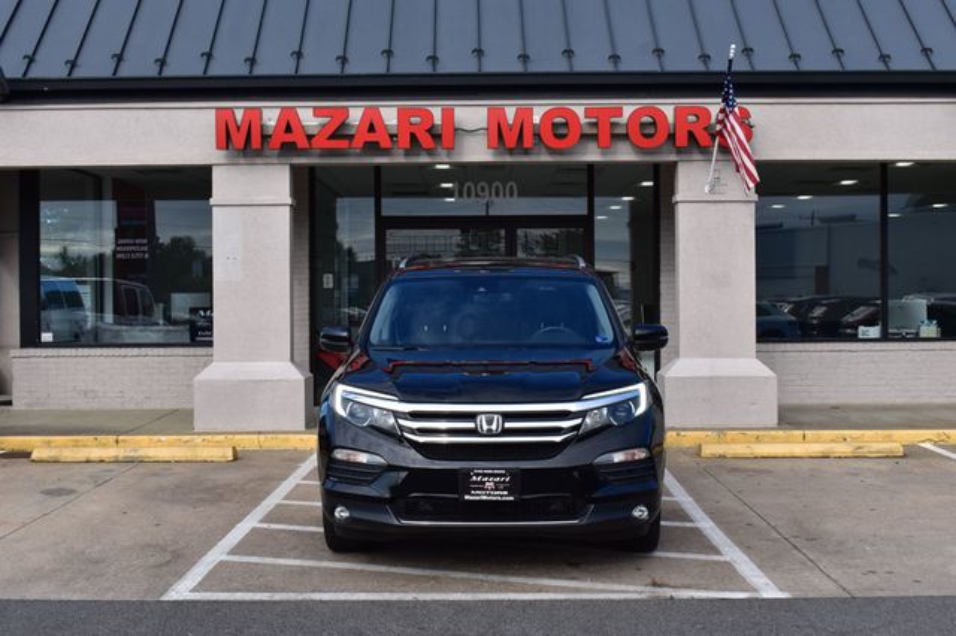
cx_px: 478
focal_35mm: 45
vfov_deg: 29.8
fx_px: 1194
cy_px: 318
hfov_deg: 43.6
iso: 400
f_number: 11
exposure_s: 1/400
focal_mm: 30
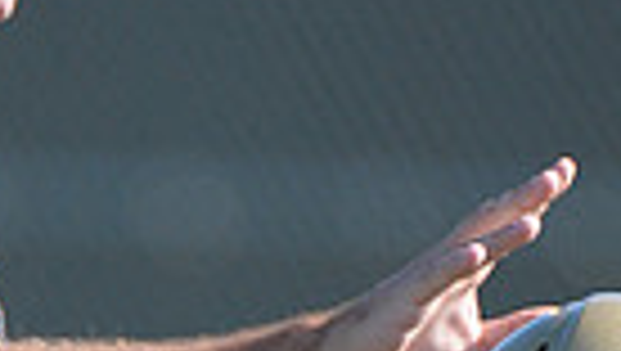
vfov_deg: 0.5
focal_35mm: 2640
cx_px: 191
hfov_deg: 0.8
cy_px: 774
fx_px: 43522
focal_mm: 400
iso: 640
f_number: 4
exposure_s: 1/2000
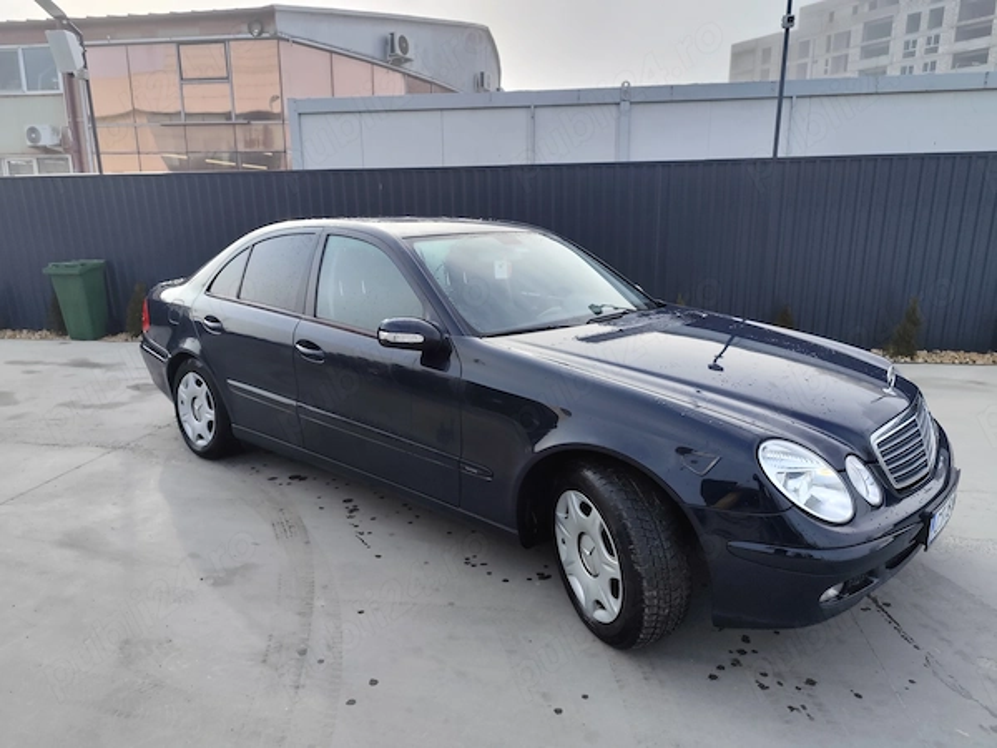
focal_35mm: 23
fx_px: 662
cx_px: 498
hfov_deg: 73.9
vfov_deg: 58.9
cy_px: 374
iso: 50
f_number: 1.65
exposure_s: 1/886
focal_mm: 6.19
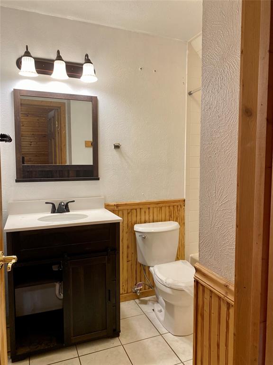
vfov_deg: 67.3
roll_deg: +0.2
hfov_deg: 53.1
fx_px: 273
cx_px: 136
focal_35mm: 26
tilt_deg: -3.1
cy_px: 182
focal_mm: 4.25
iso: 80
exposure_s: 1/60
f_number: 1.8
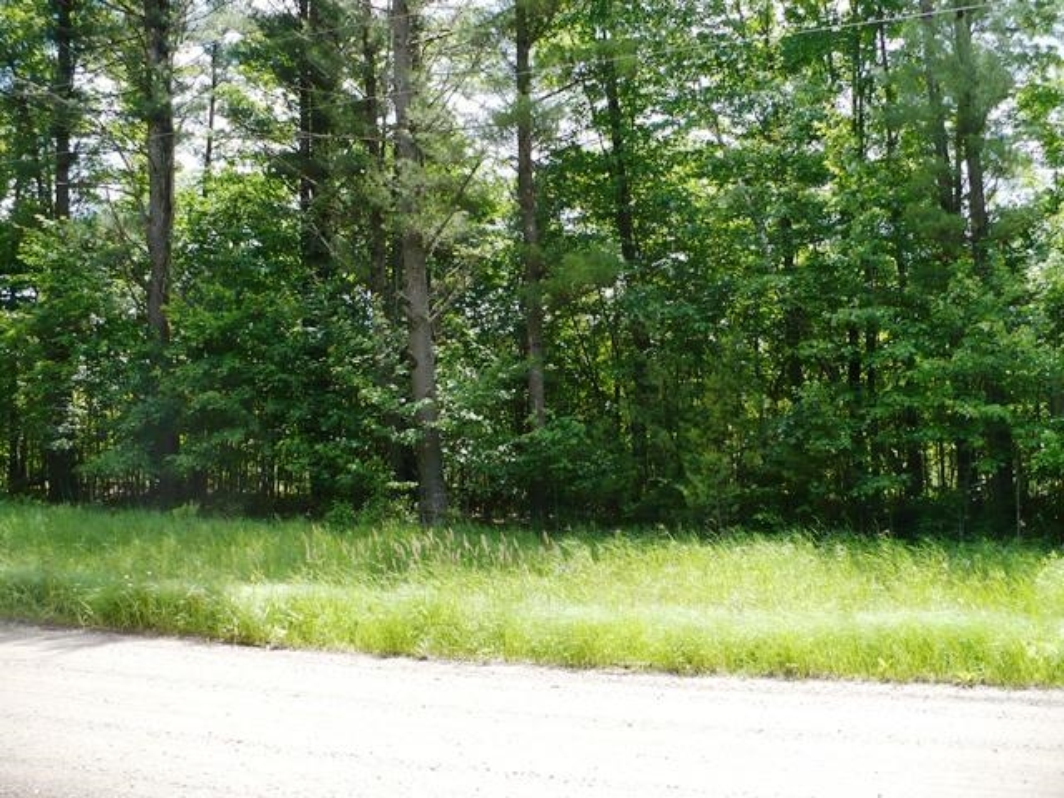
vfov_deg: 38.7
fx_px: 1137
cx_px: 532
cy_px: 399
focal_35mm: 37
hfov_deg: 50.1
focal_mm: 6.1
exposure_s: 1/400
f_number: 2.8
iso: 100
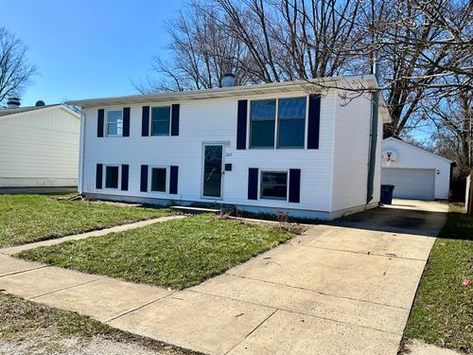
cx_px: 236
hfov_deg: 61.7
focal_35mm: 29
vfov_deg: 48.2
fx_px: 396
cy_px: 178
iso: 25
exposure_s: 1/2141
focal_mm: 3
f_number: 1.8
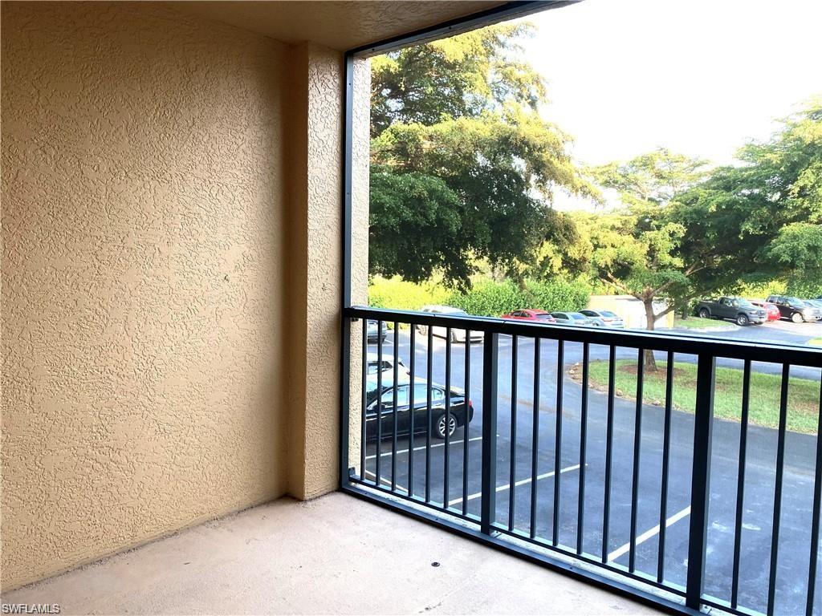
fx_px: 617
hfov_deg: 67.3
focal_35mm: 26
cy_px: 308
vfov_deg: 53.1
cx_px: 411
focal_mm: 4.25
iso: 80
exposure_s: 1/120
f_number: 1.8
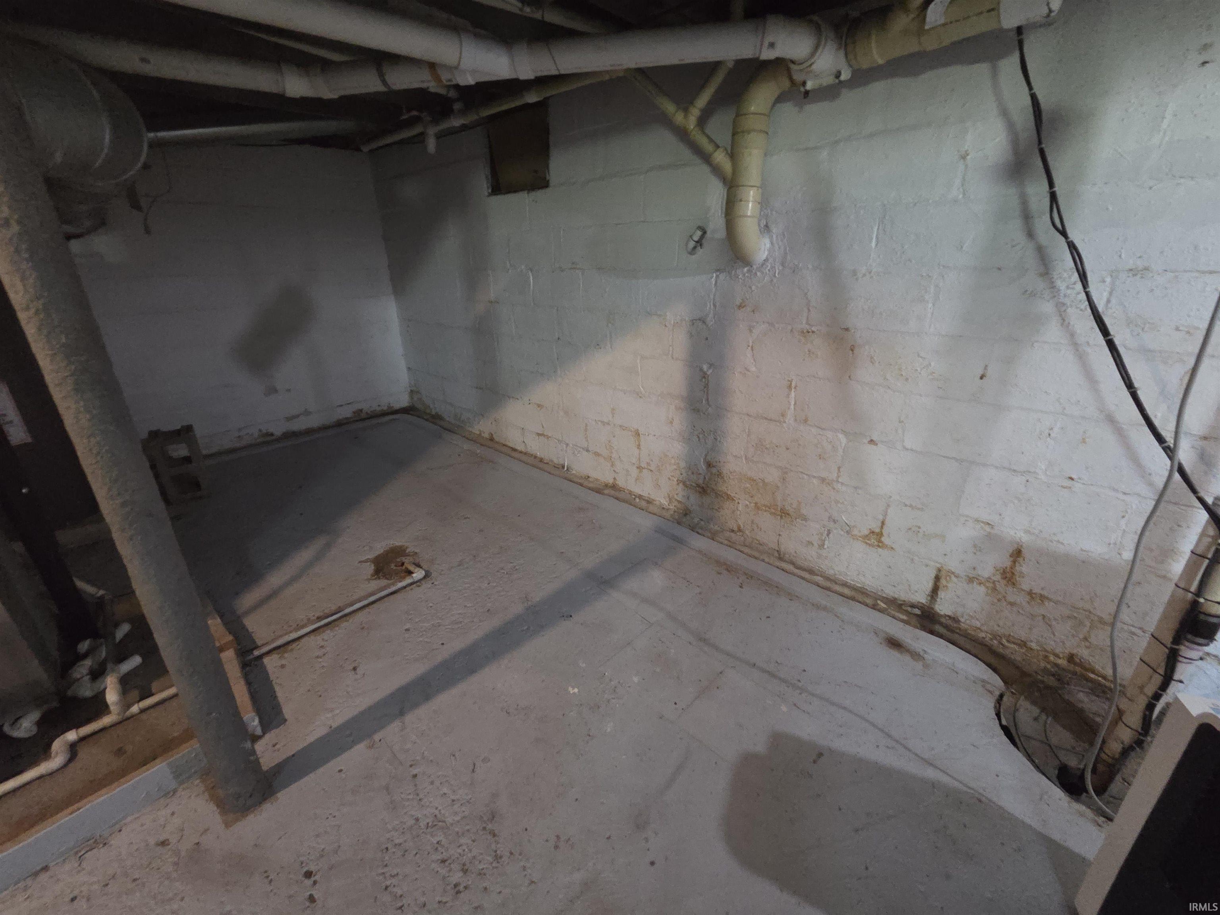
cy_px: 458
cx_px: 610
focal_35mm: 13
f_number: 2.2
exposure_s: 1/24
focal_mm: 2.2
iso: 1250
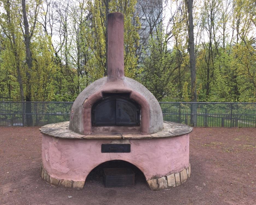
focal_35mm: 31
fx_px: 235
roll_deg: +2.1
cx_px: 118
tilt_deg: -3.1
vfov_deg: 47.1
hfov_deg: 57.1
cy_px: 101
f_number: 2.2
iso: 32
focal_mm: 4.15
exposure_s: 1/855
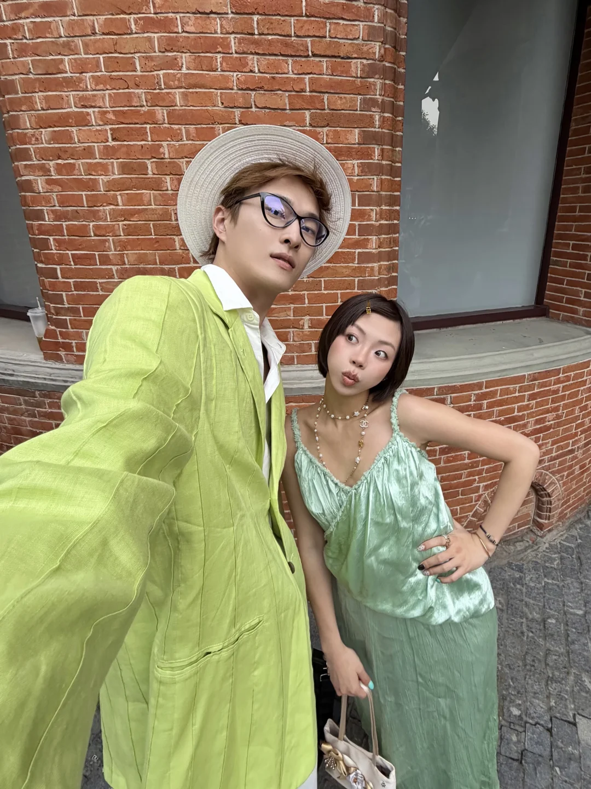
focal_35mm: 14
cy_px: 394
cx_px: 296
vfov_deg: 102.1
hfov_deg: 85.7
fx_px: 319
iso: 64
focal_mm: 2.22
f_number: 2.2
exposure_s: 1/121
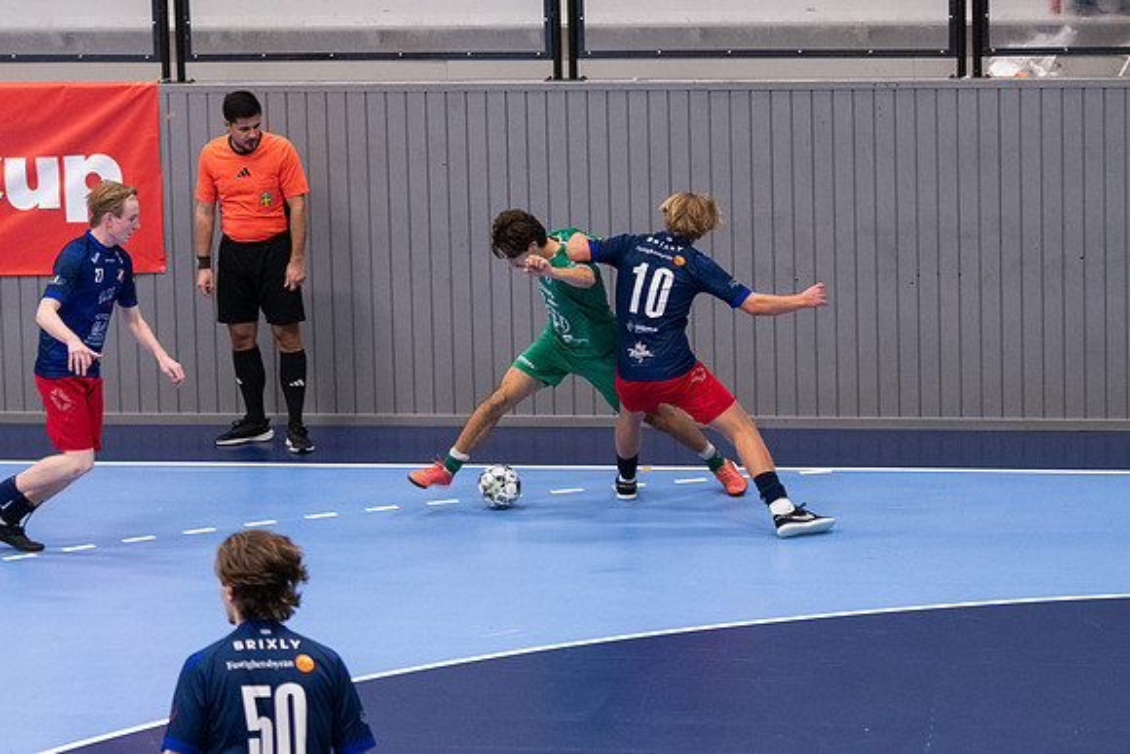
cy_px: 377
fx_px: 4774
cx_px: 565
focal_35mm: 152
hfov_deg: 13.5
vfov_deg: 9.0
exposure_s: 1/640
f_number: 3.2
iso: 4500
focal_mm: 100
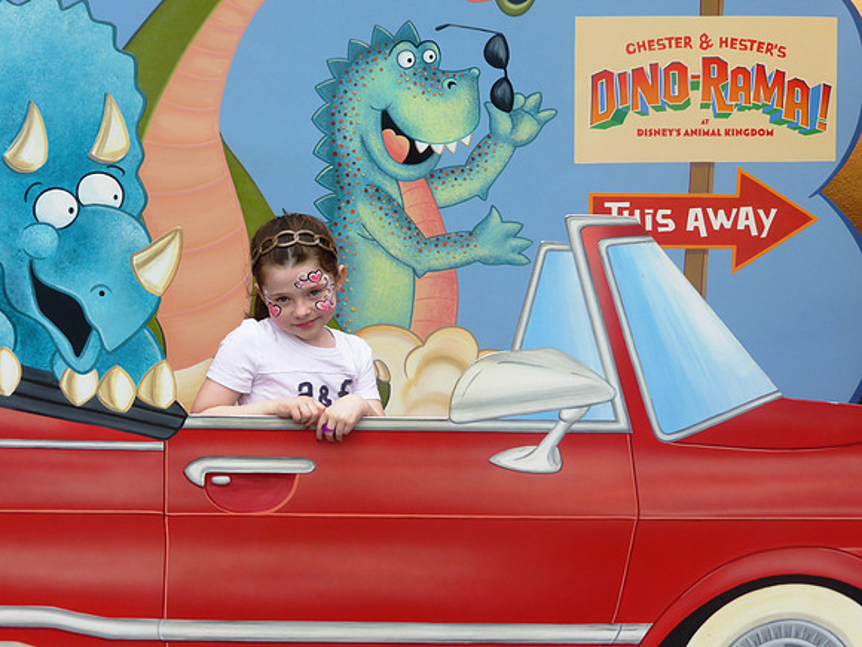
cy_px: 324
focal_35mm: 69
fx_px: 1718
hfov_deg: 28.2
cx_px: 431
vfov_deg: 21.3
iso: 100
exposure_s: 1/250
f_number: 4.9
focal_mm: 11.7
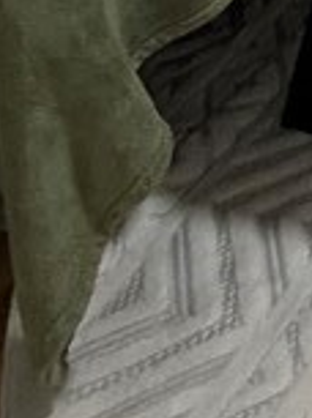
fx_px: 1134
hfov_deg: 10.4
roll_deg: +0.6
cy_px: -576
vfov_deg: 14.3
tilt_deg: -13.9
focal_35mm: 94
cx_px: 977
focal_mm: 2.22
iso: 320
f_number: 2.2
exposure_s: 1/64
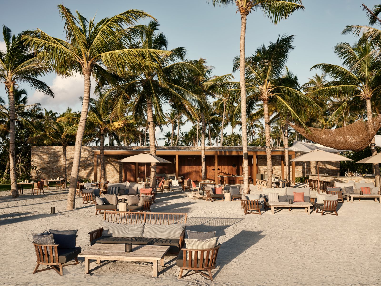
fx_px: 396
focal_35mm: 36
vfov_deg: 39.7
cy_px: 143
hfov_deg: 51.4
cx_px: 190
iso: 100
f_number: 13
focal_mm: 45
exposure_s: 1/100
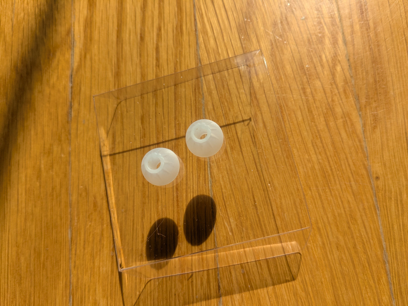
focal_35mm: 27
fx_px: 318
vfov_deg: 51.4
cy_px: 153
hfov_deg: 65.3
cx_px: 204
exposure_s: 1/3891
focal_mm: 4.38
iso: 53
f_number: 1.73
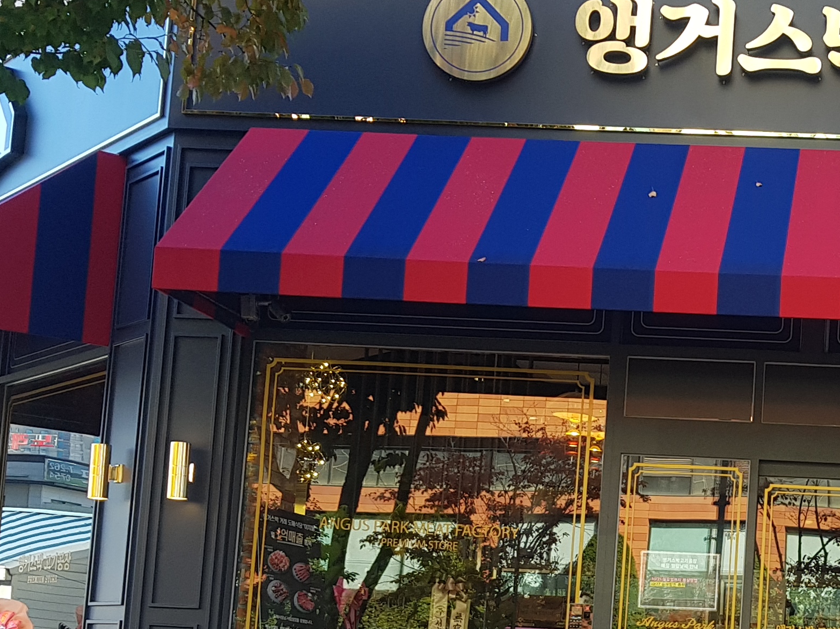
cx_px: 821
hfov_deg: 27.5
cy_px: 530
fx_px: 1625
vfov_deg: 21.6
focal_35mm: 67
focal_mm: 4.2
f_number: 1.7
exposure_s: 1/220
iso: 40
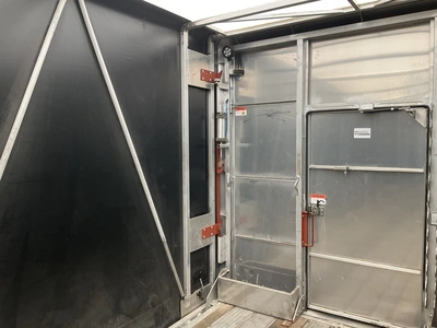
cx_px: 218
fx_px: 366
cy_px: 164
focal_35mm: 29
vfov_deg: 48.2
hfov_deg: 61.7
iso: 125
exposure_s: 1/60
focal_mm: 3
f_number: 1.8
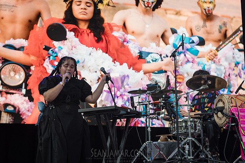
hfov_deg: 24.3
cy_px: 83
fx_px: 569
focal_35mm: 84
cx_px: 96
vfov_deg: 16.4
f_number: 4
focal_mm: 66
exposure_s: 1/320
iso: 400
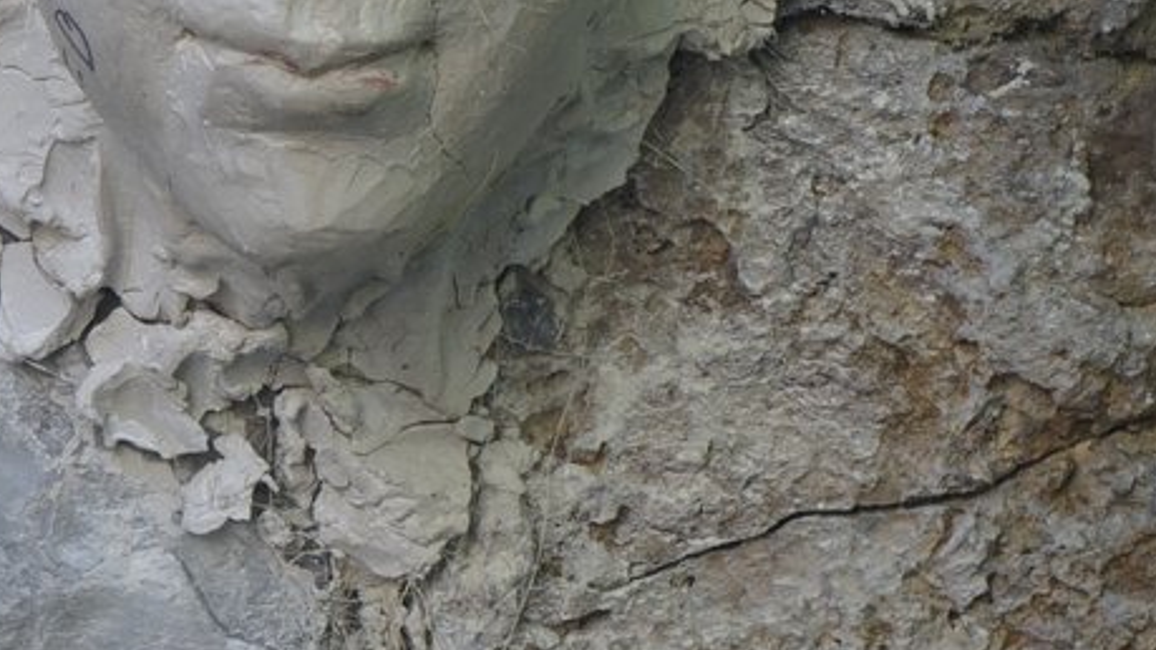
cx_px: -38
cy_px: 151
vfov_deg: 4.0
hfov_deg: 7.0
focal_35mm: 307
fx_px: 9409
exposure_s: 1/160
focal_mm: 70
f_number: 5.6
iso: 500
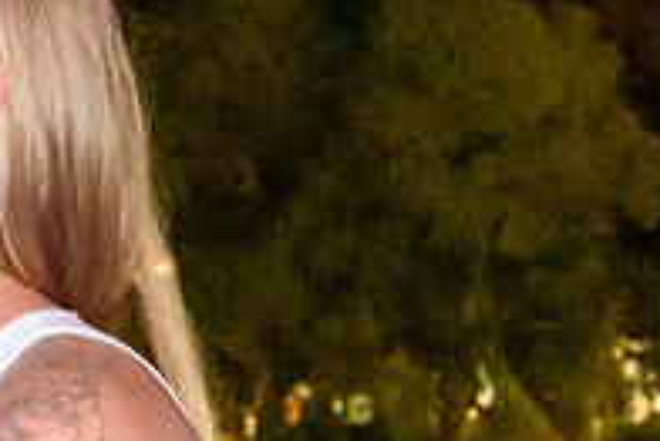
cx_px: 83
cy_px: 259
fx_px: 2312
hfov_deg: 16.1
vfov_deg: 10.9
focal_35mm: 126
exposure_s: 1/60
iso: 6400
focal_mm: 20
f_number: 3.5
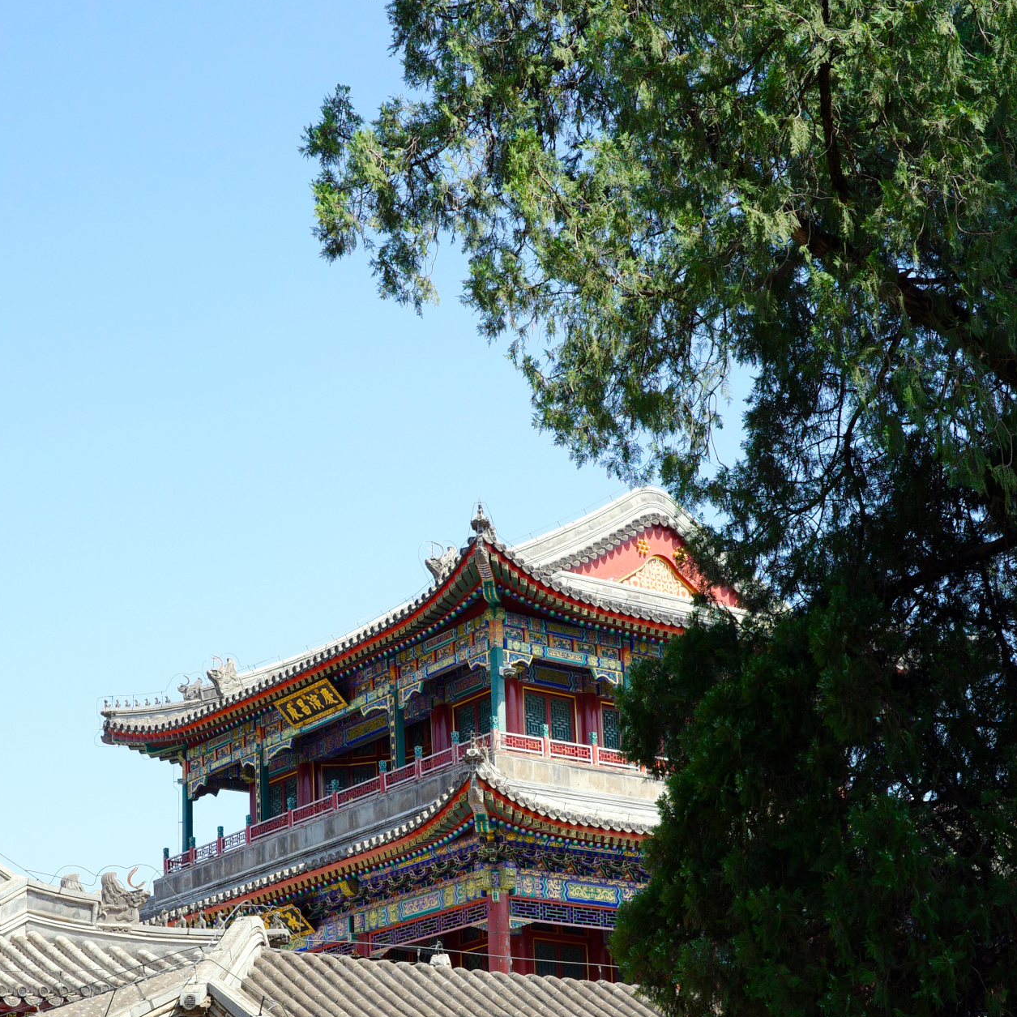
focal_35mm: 52
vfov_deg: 32.8
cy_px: 528
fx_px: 1728
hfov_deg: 32.8
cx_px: 509
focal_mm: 26
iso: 200
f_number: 5
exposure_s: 1/400
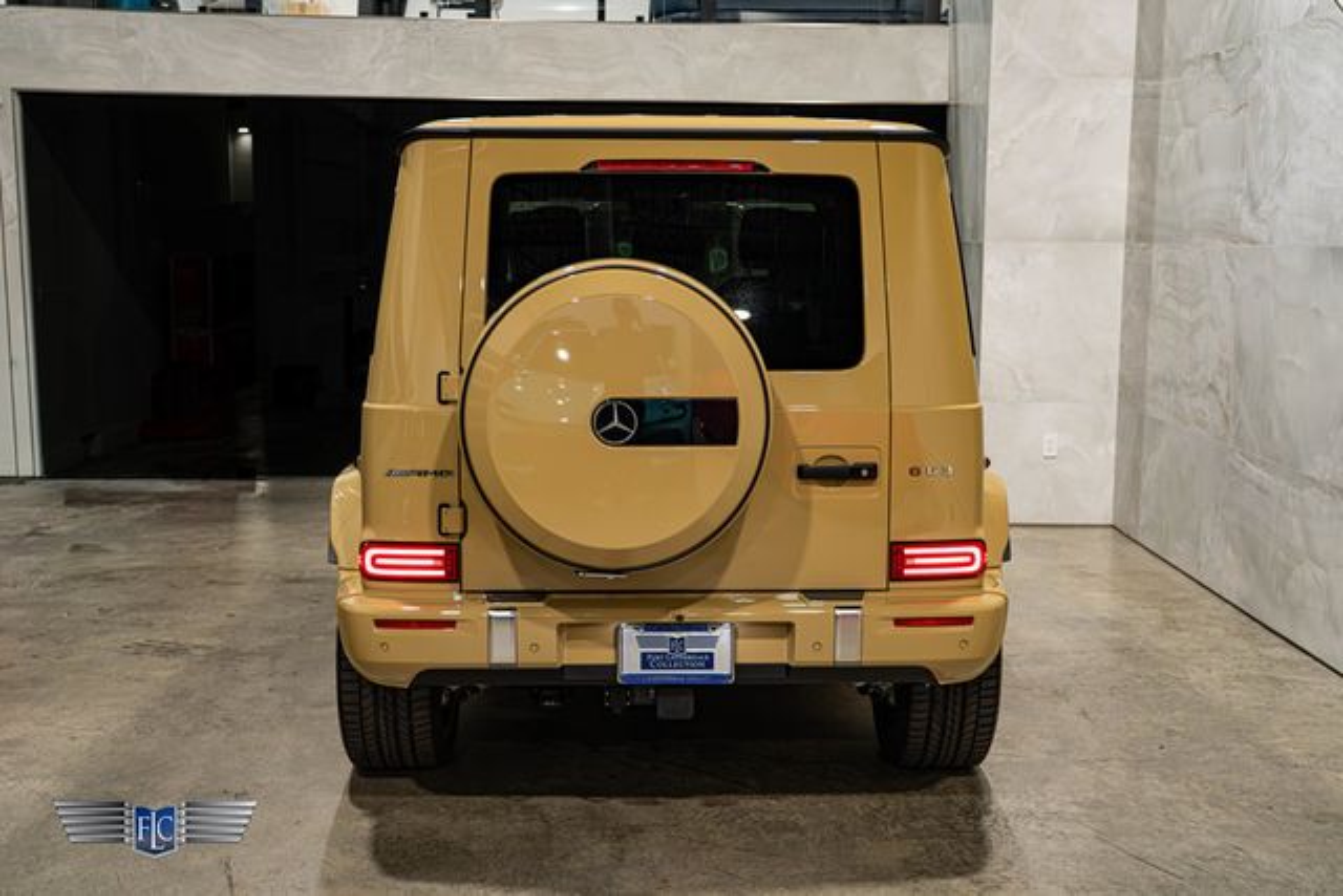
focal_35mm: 41
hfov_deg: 47.7
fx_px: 1519
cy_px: 431
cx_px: 672
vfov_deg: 32.9
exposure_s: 1/100
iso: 1600
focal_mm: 39
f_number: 4
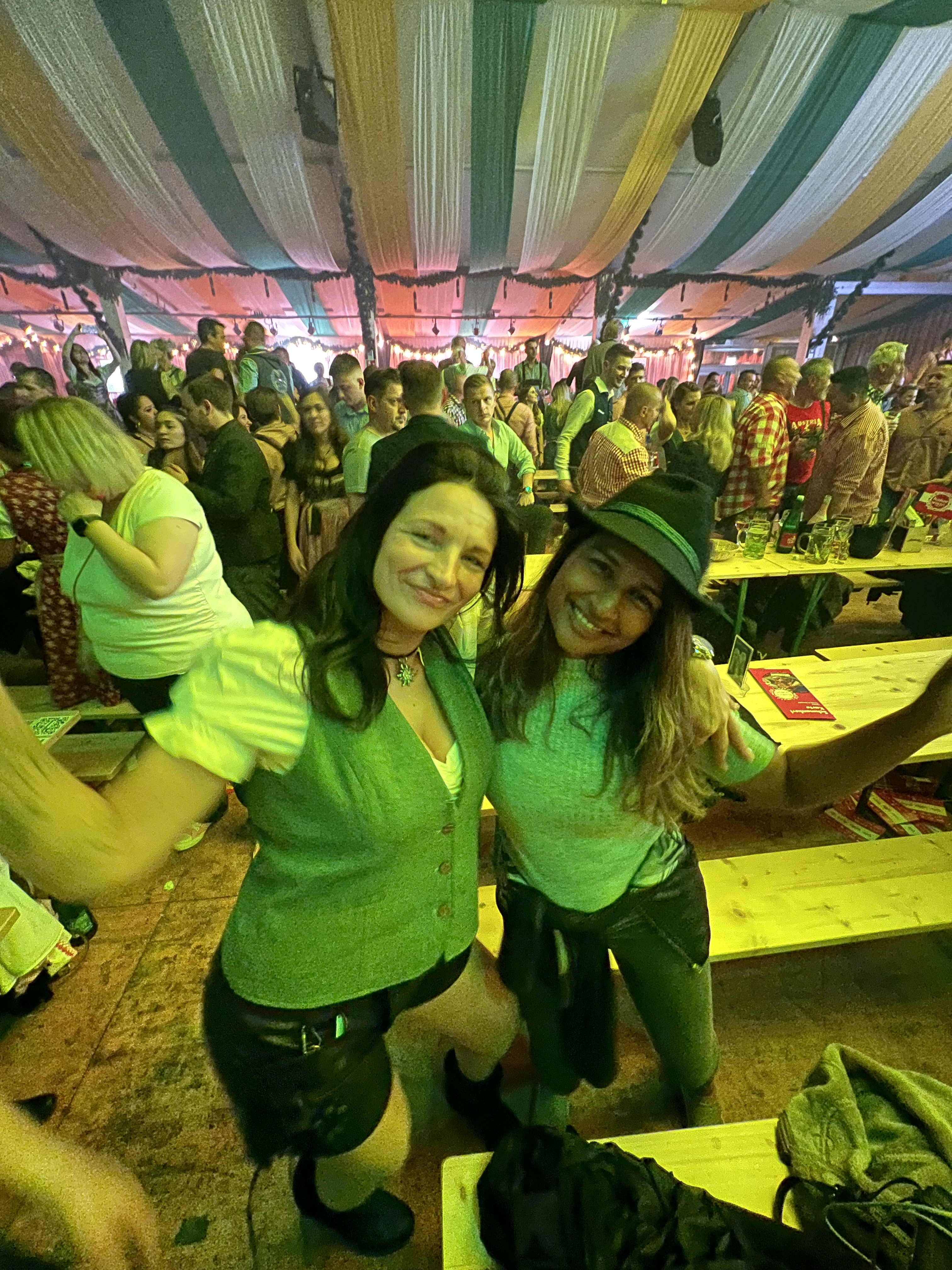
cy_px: 635
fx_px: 477
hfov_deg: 89.9
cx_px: 476
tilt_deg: -26.9
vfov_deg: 106.2
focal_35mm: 13
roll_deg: +0.7
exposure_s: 1/8
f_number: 1.8
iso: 1600
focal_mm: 1.57
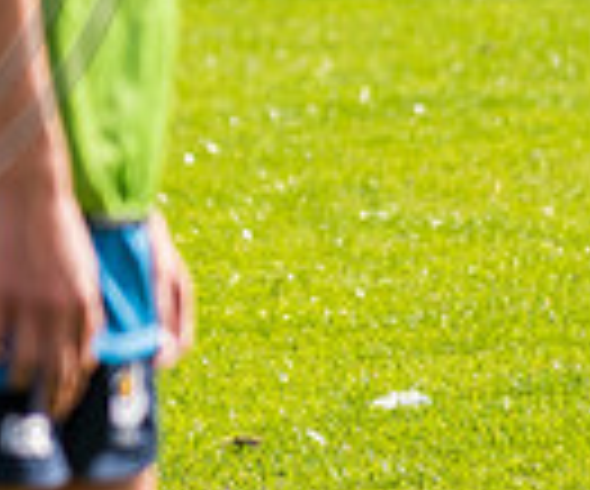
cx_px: -371
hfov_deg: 2.0
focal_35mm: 961
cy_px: -337
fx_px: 17046
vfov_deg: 1.6
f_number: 4
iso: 250
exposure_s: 1/1250
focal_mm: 170
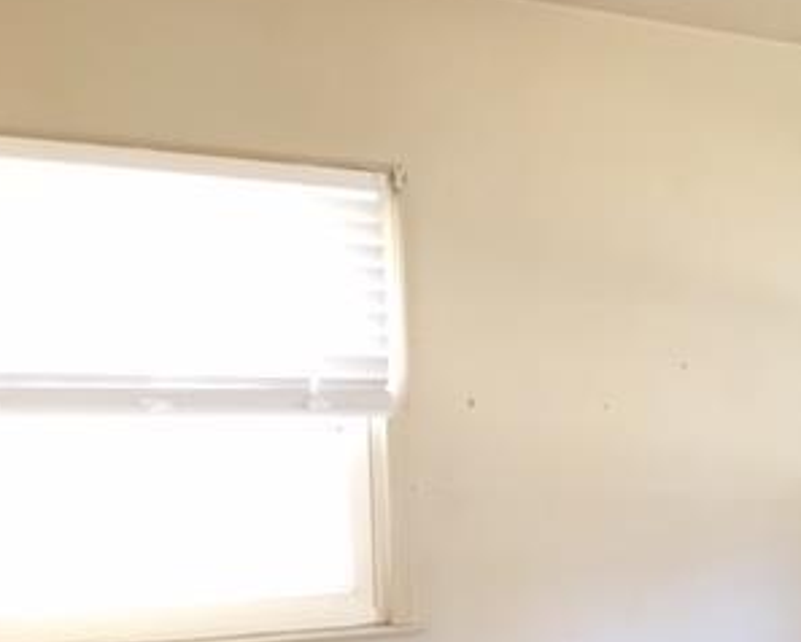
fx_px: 1447
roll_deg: -0.9
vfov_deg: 24.1
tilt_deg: -8.7
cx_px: 820
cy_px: 607
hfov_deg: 28.8
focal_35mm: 61
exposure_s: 1/15
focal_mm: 4.15
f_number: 2.2
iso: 250
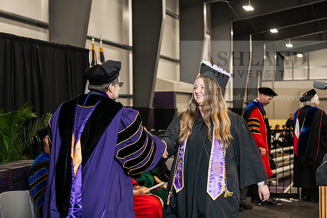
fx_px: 636
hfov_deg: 28.8
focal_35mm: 70
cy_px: 109
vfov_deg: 19.5
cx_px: 164
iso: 2500
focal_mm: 70
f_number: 5
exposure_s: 1/200
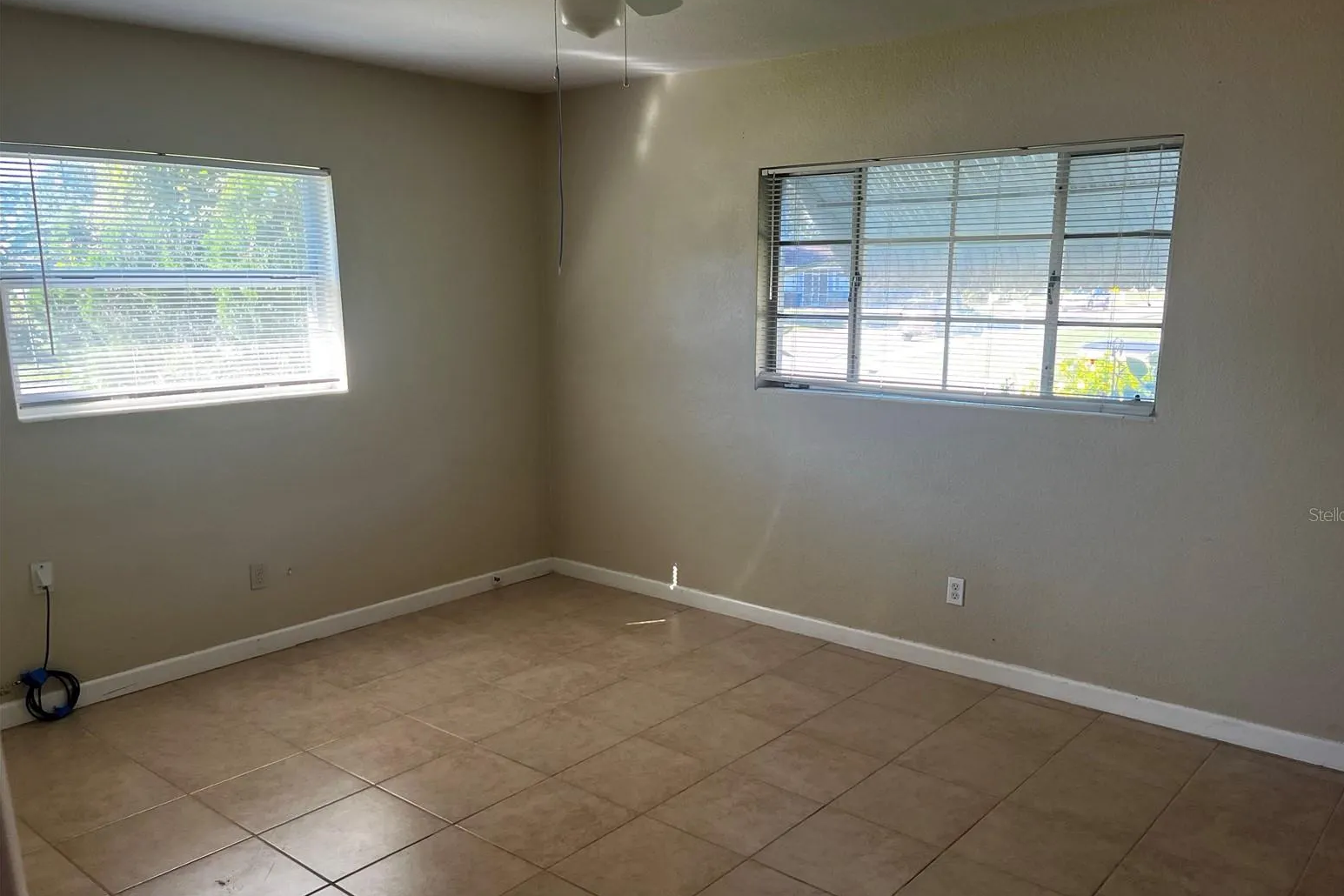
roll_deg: +0.4
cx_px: 695
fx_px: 1045
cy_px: 514
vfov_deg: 46.3
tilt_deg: -13.3
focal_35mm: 28
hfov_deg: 65.5
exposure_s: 1/121
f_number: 1.6
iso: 125
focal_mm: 5.1
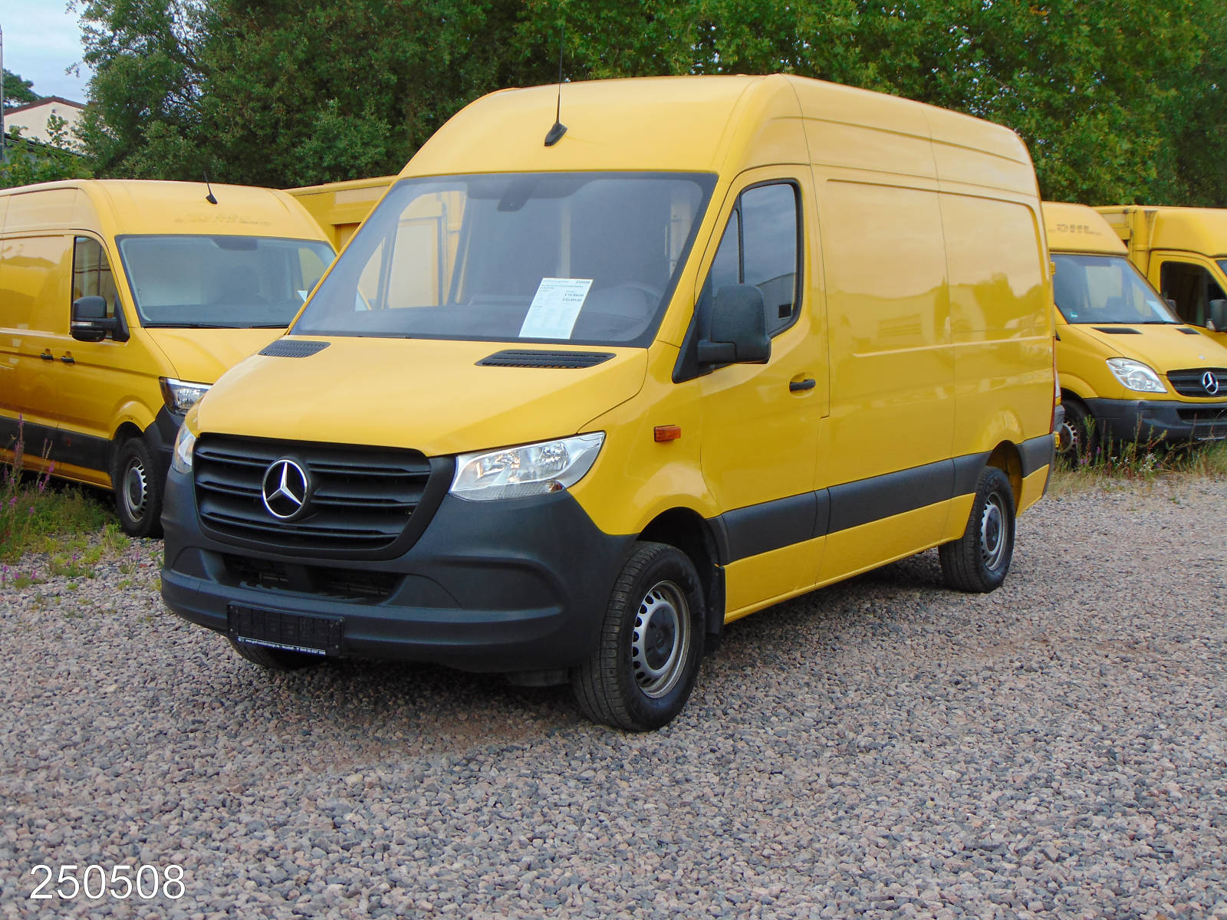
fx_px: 1772
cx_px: 614
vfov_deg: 29.1
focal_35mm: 50
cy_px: 460
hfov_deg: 38.2
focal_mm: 9
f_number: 3.5
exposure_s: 1/320
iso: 80
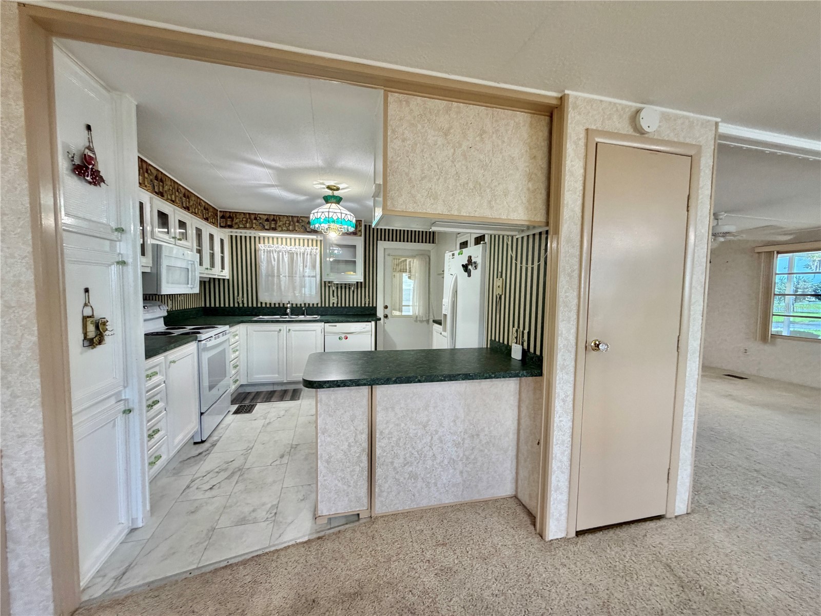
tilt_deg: -3.3
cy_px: 308
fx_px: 332
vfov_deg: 85.7
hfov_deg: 102.1
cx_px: 410
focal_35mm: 14
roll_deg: -0.9
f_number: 2.2
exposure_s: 1/120
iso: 320
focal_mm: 2.22
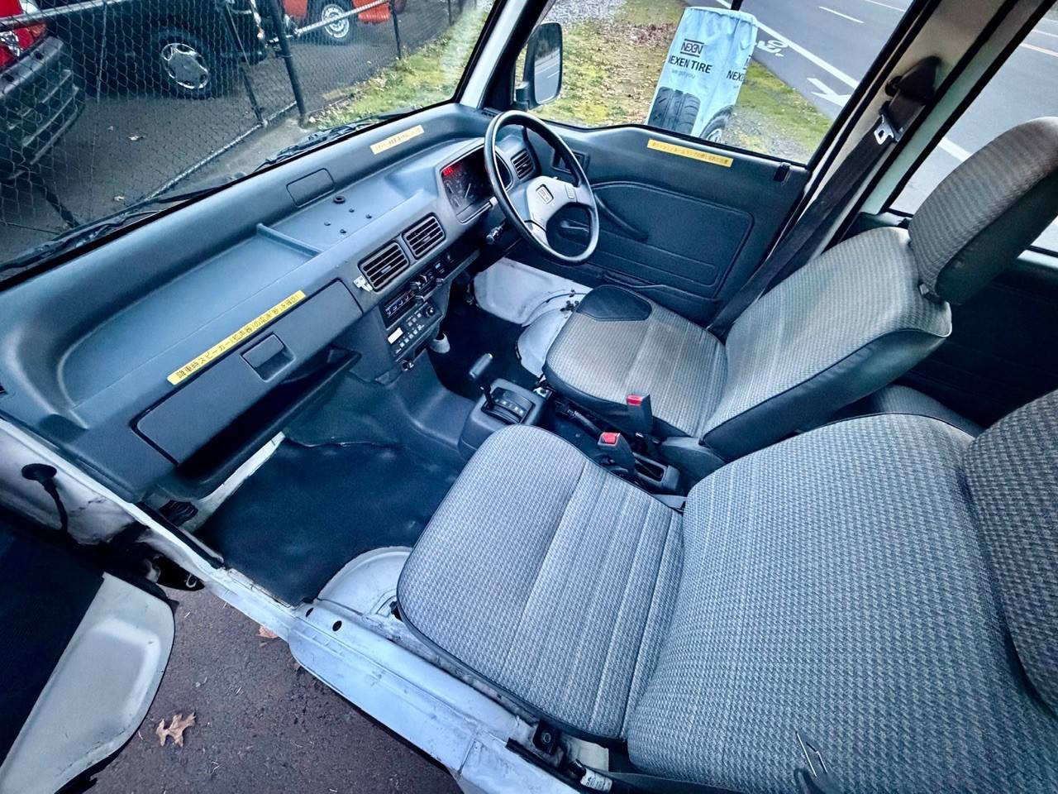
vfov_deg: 85.7
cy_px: 397
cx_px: 529
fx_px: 428
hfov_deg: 102.1
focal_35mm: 14
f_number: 2.2
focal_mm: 2.22
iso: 1600
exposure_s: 1/40
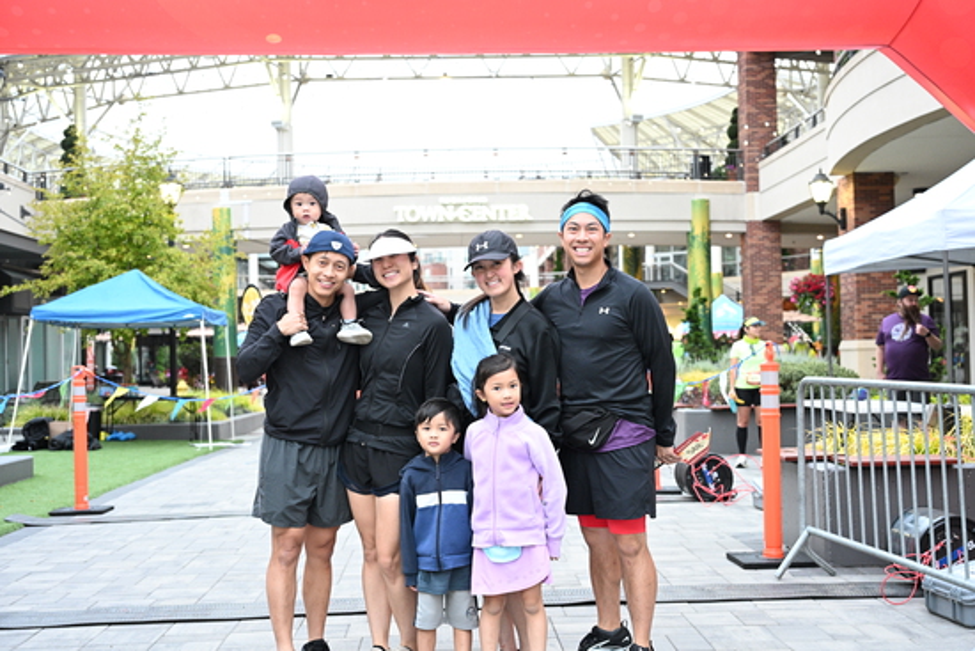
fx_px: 1192
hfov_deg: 44.5
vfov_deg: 30.5
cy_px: 326
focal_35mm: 44
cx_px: 488
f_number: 4
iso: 3200
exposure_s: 1/250
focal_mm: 44
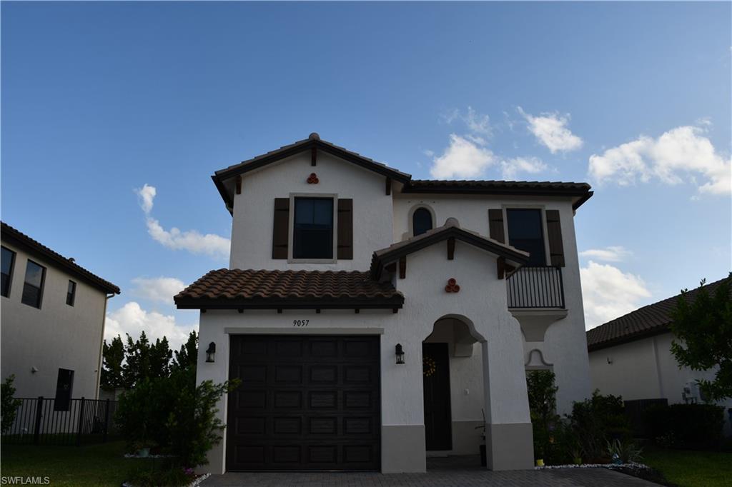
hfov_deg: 67.4
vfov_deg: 47.9
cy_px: 244
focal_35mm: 27
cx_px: 366
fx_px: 549
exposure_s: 1/250
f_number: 10
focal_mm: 18
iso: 100
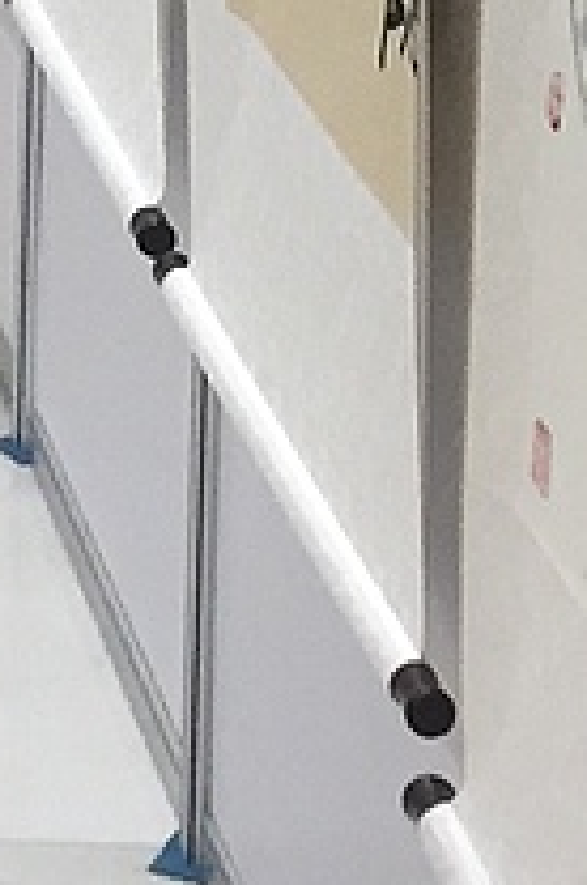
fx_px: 4564
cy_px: -715
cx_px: -727
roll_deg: -1.1
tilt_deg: -4.9
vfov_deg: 10.4
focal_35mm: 186
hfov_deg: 7.0
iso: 64
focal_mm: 4.15
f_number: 2.2
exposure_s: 1/33
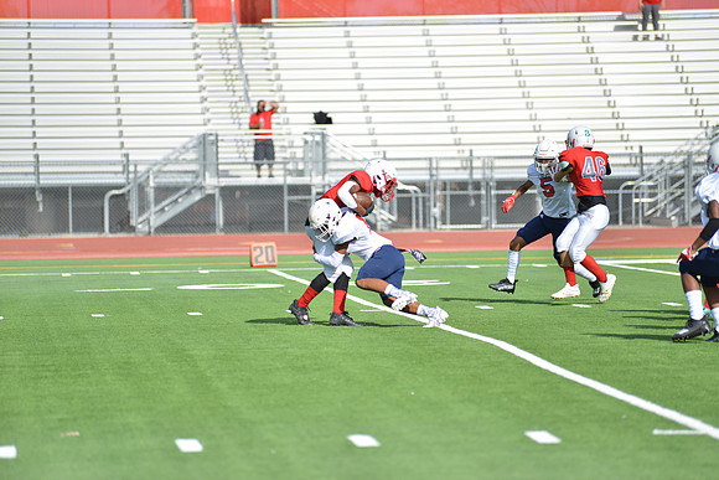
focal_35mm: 200
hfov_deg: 10.3
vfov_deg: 6.9
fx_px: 3995
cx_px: 360
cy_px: 240
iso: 100
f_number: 2.8
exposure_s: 1/1600
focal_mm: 200
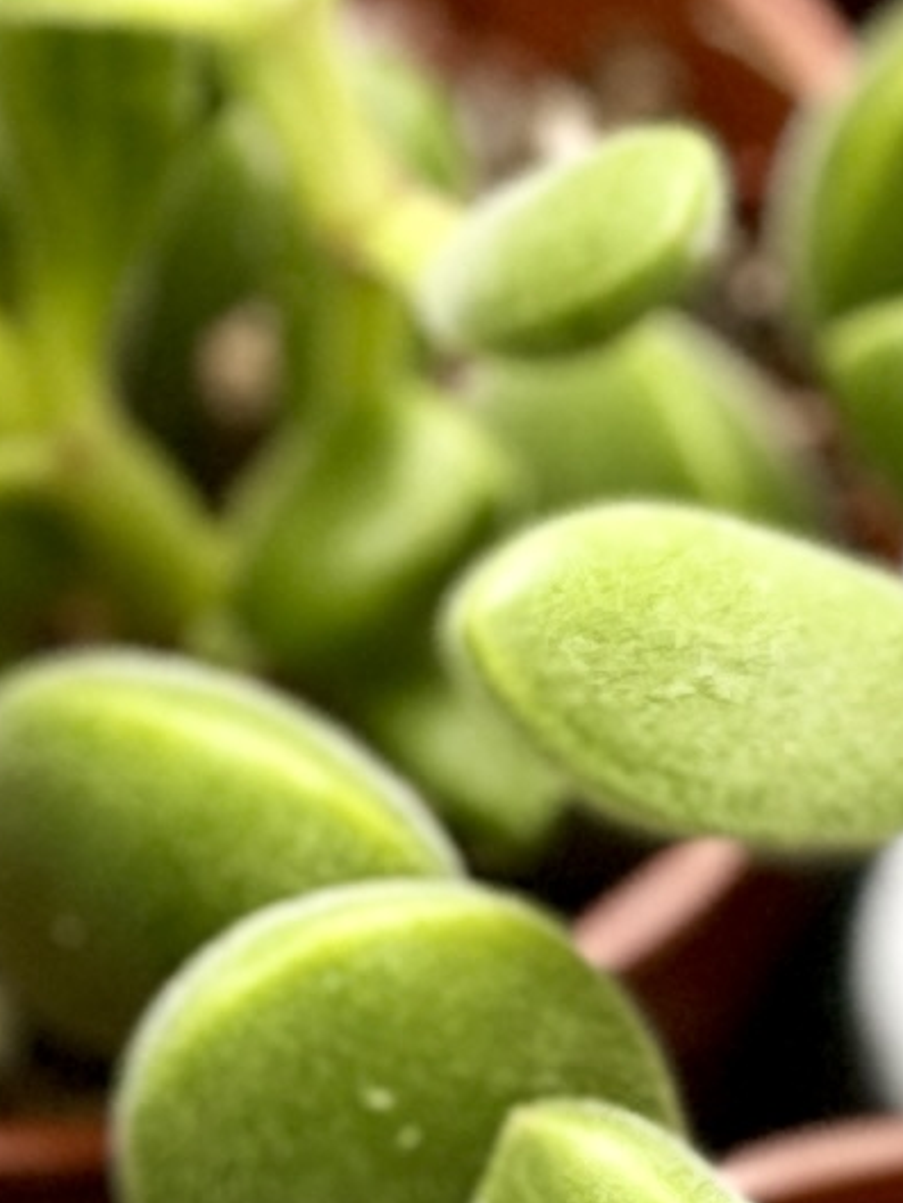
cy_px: 921
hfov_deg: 3.0
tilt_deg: -54.9
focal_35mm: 488
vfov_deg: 4.1
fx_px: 16967
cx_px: -52
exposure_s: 1/121
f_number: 2.2
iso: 50
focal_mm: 7.5
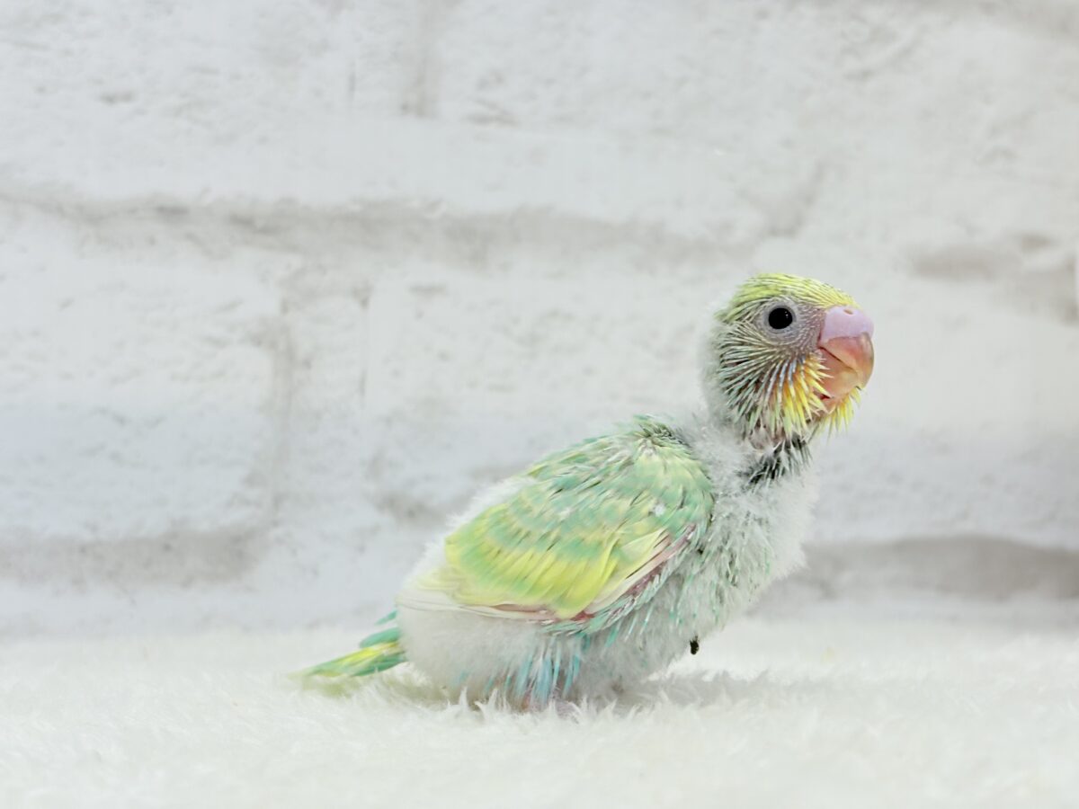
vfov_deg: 28.0
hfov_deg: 36.8
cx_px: 540
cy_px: 404
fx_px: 1621
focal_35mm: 52
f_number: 1.6
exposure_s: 1/100
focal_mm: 5.96
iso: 50
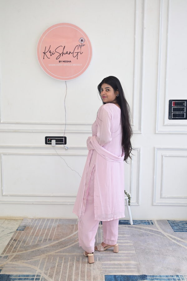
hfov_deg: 37.9
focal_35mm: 35
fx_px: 272
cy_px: 140
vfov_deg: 54.4
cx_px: 94
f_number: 5
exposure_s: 1/125
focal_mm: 35
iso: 250
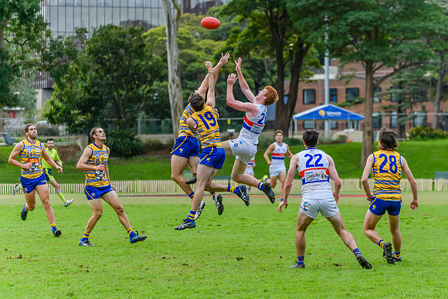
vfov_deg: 7.6
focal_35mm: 181
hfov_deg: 11.3
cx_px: 267
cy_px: 165
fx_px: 2254
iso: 1800
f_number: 5
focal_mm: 150
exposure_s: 1/1600
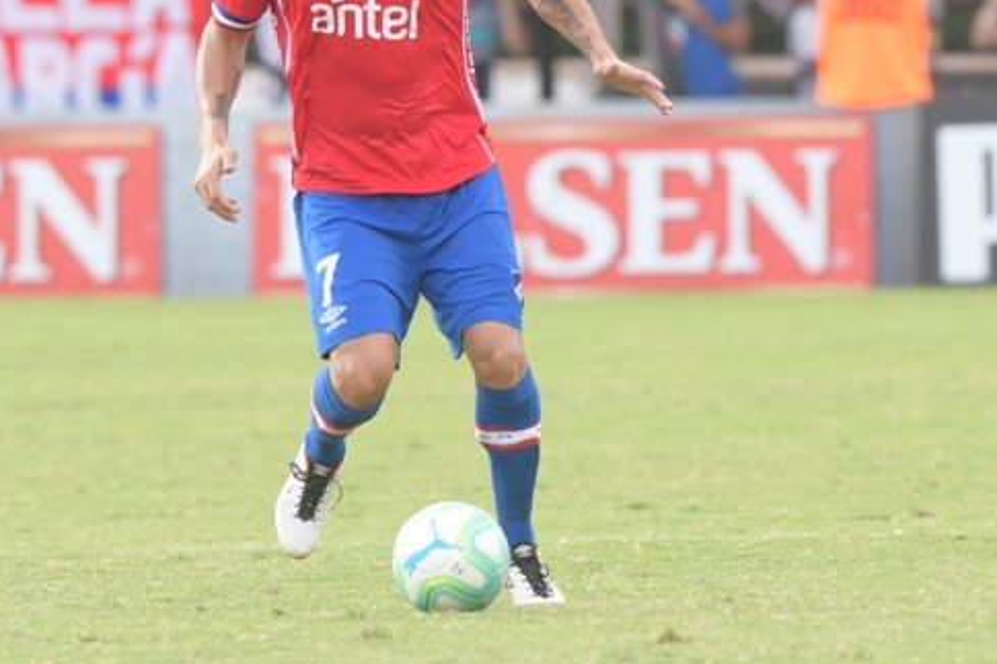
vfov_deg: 1.4
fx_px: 26327
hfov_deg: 2.2
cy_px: 192
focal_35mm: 951
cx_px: 442
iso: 500
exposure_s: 1/640
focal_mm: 300
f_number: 5.6
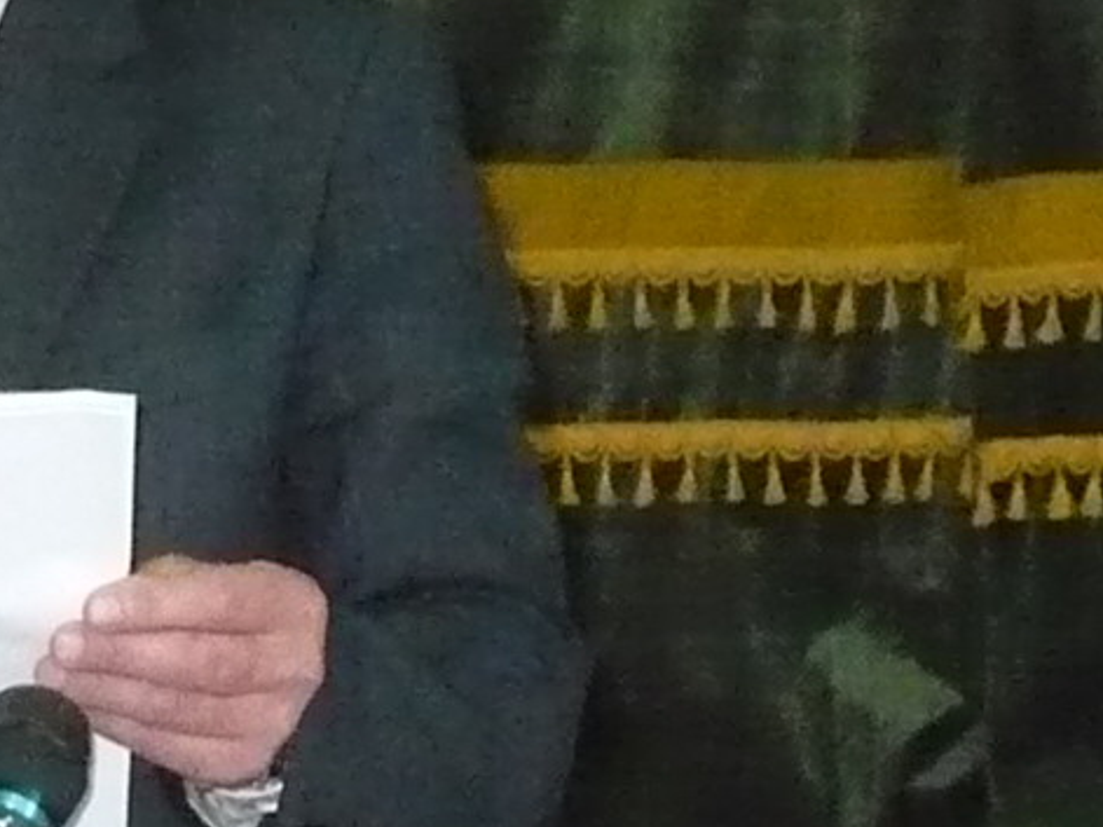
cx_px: -126
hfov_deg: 9.7
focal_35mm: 201
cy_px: 724
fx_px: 6403
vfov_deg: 7.4
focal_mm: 6.1
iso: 640
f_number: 2.8
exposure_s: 1/30
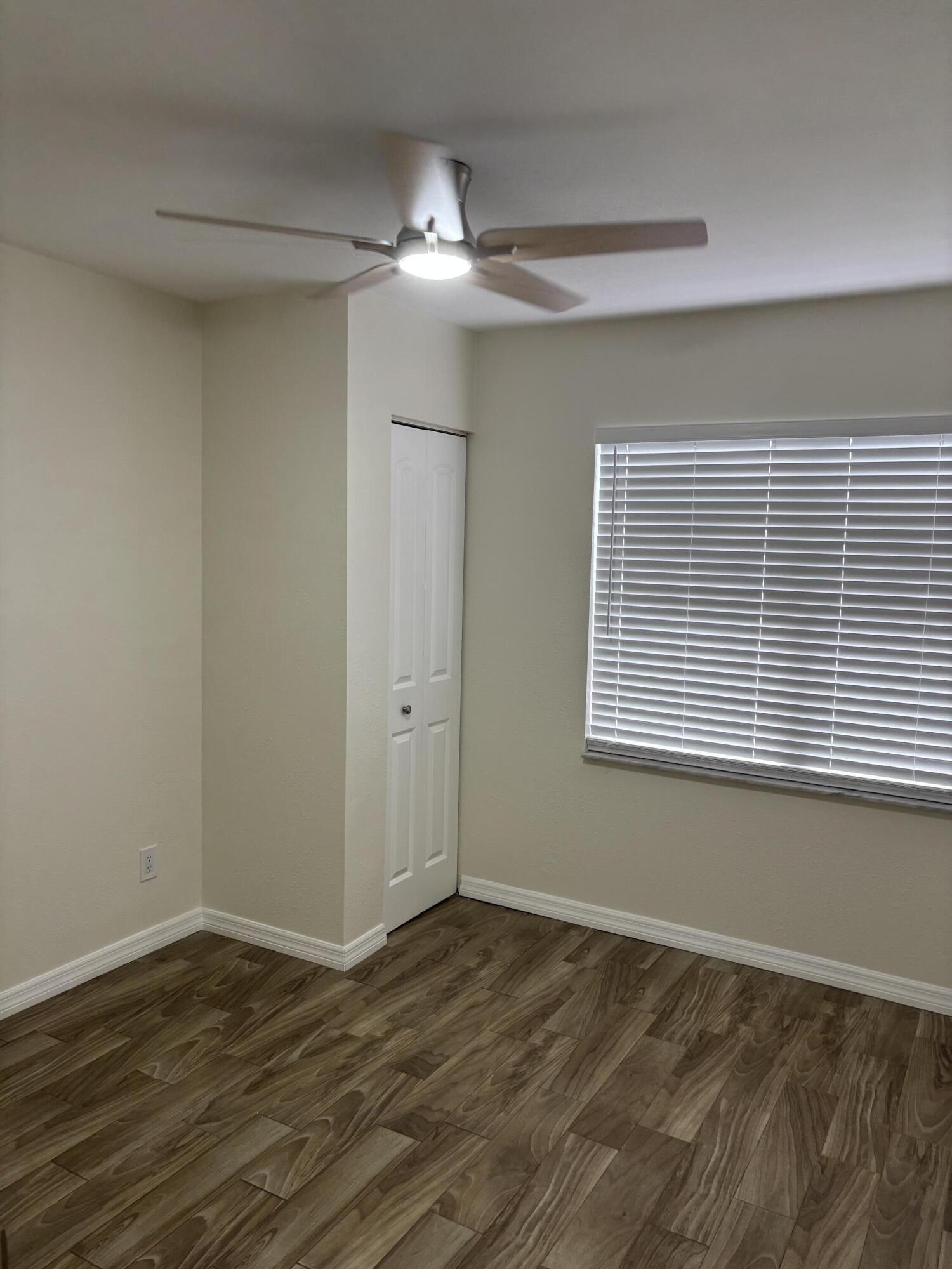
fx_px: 953
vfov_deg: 67.3
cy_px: 634
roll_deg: -2.6
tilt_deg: -7.0
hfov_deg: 53.1
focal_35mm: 26
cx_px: 476
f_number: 1.6
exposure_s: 1/120
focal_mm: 5.96
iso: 100
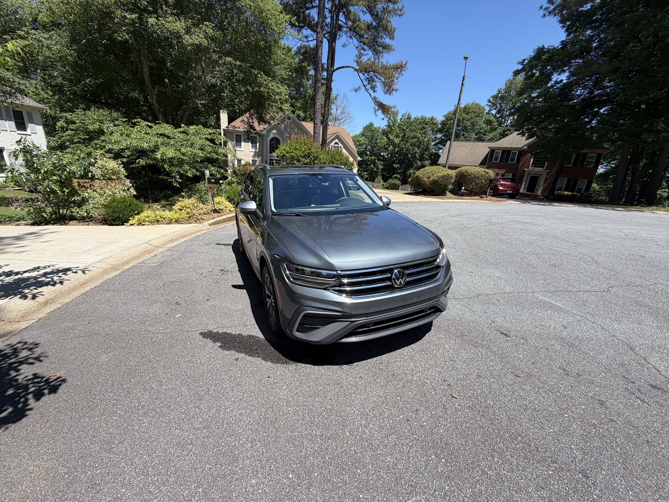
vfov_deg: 85.7
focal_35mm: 14
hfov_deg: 102.1
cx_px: 334
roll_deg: -3.9
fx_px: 271
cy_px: 251
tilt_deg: -18.2
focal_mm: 2.22
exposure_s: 1/770
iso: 32
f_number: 2.2
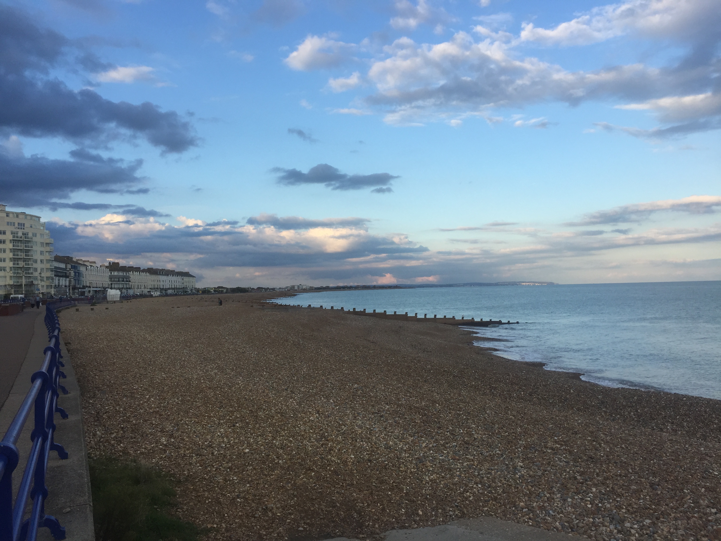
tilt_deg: +1.7
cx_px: 360
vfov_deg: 48.2
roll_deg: +1.3
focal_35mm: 29
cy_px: 270
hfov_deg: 61.7
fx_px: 604
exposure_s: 1/659
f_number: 2.2
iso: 32
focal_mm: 4.15
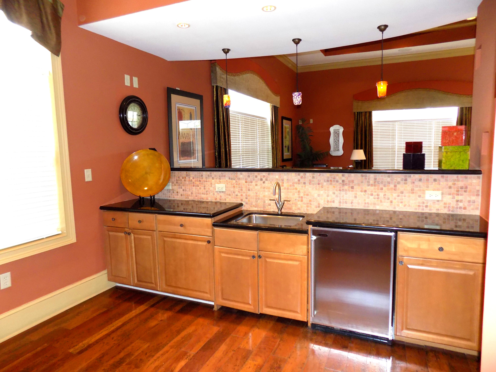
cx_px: 248
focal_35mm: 23
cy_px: 186
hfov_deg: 73.9
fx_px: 330
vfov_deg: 58.9
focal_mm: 4
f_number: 3.1
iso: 280
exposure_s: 1/30
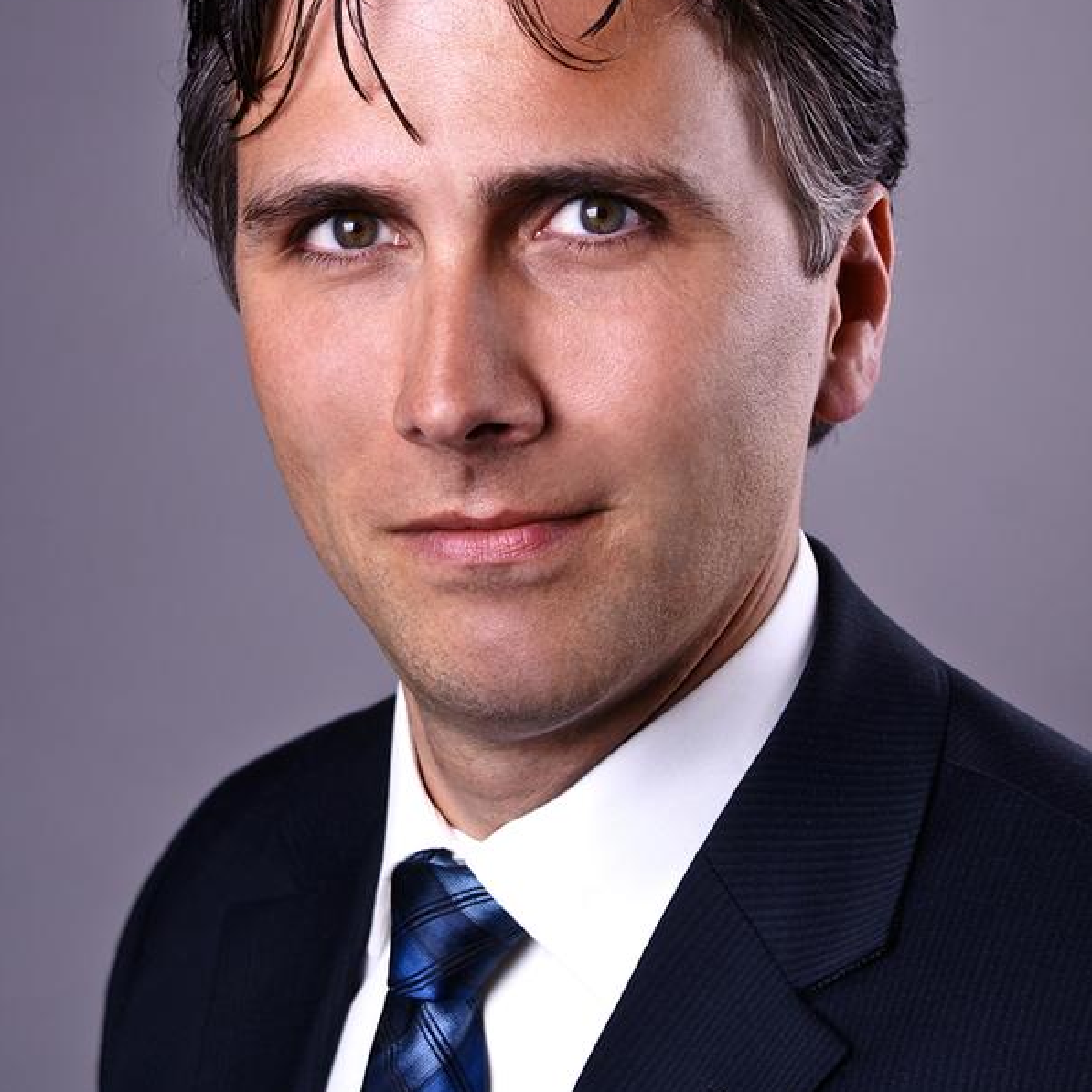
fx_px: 3770
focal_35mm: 106
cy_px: 444
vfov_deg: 16.5
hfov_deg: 16.5
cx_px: 545
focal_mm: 55
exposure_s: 1/160
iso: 100
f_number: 5.6
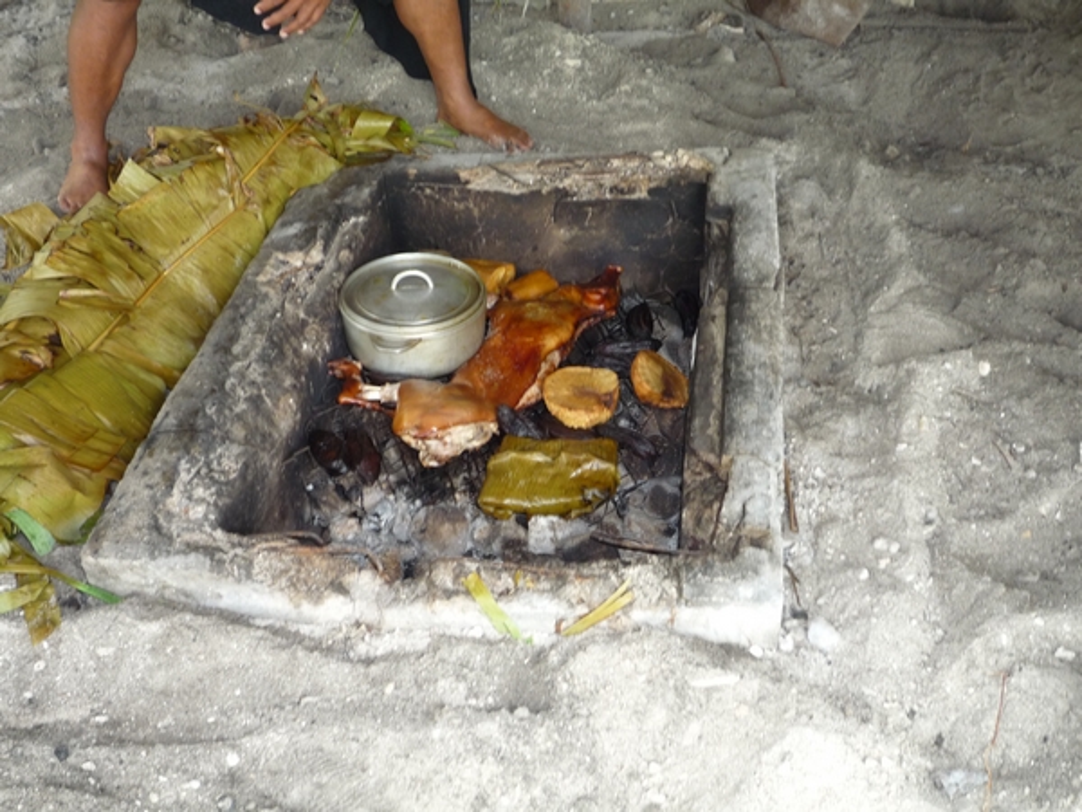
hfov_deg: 47.9
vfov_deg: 36.8
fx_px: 1219
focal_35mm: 39
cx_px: 541
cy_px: 406
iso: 160
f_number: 4
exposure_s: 1/30
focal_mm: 6.8
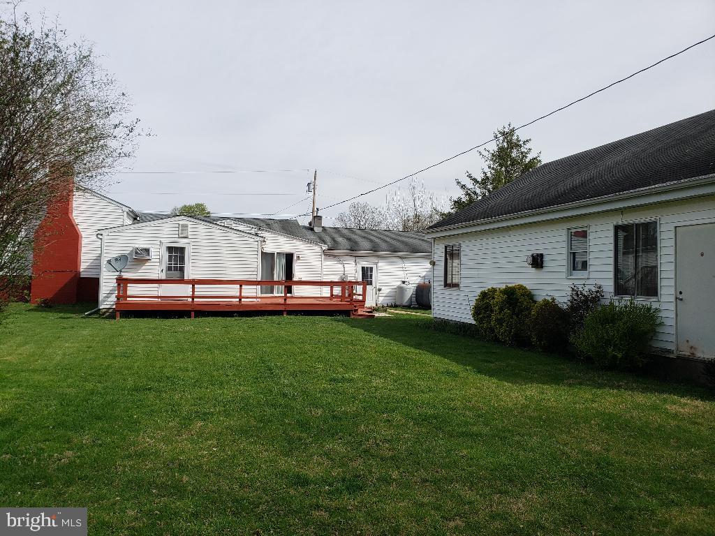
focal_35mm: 26
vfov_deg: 53.1
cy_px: 268
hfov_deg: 67.3
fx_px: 537
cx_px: 358
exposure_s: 1/1488
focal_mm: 4.3
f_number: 2.4
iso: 50
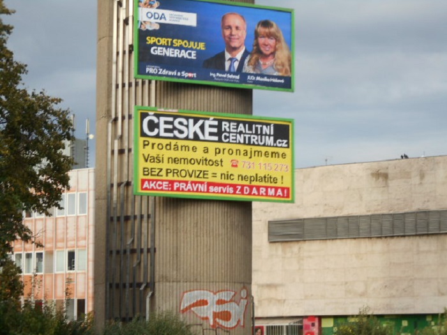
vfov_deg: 13.1
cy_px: 168
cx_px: 224
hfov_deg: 17.4
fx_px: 1459
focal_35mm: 113
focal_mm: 20.1
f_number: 6
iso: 80
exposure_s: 1/125
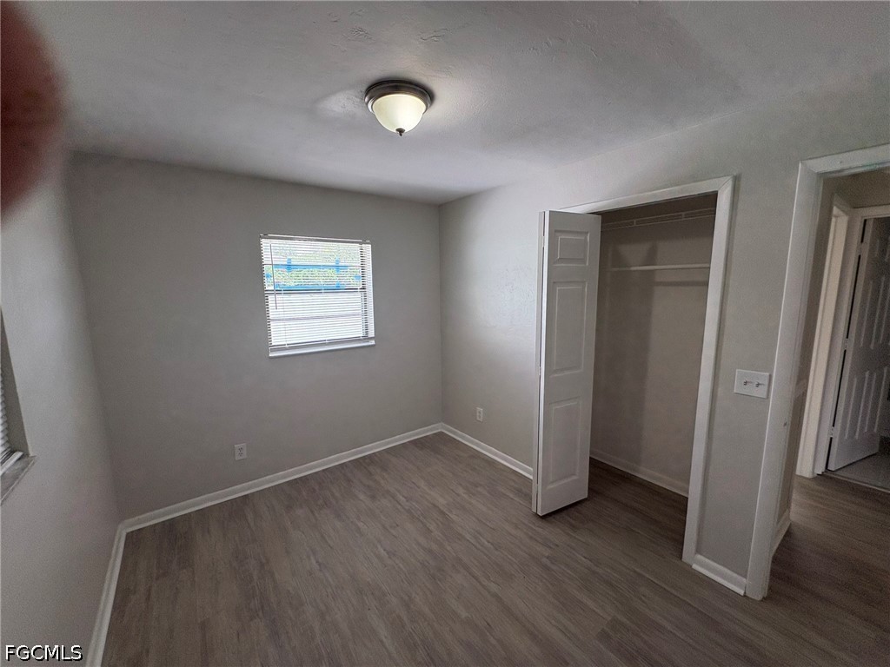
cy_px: 334
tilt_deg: -8.3
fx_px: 360
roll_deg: +0.8
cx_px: 445
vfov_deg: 85.7
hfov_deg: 102.1
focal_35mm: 14
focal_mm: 2.22
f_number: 2.2
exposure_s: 1/120
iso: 125
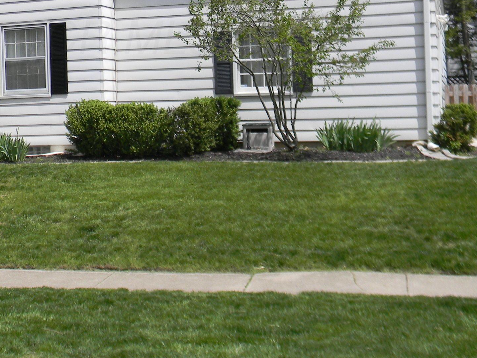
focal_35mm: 65
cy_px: 37
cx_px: 132
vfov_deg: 22.1
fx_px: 896
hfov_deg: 29.4
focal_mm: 6.4
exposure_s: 1/258
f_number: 7.4
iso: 80
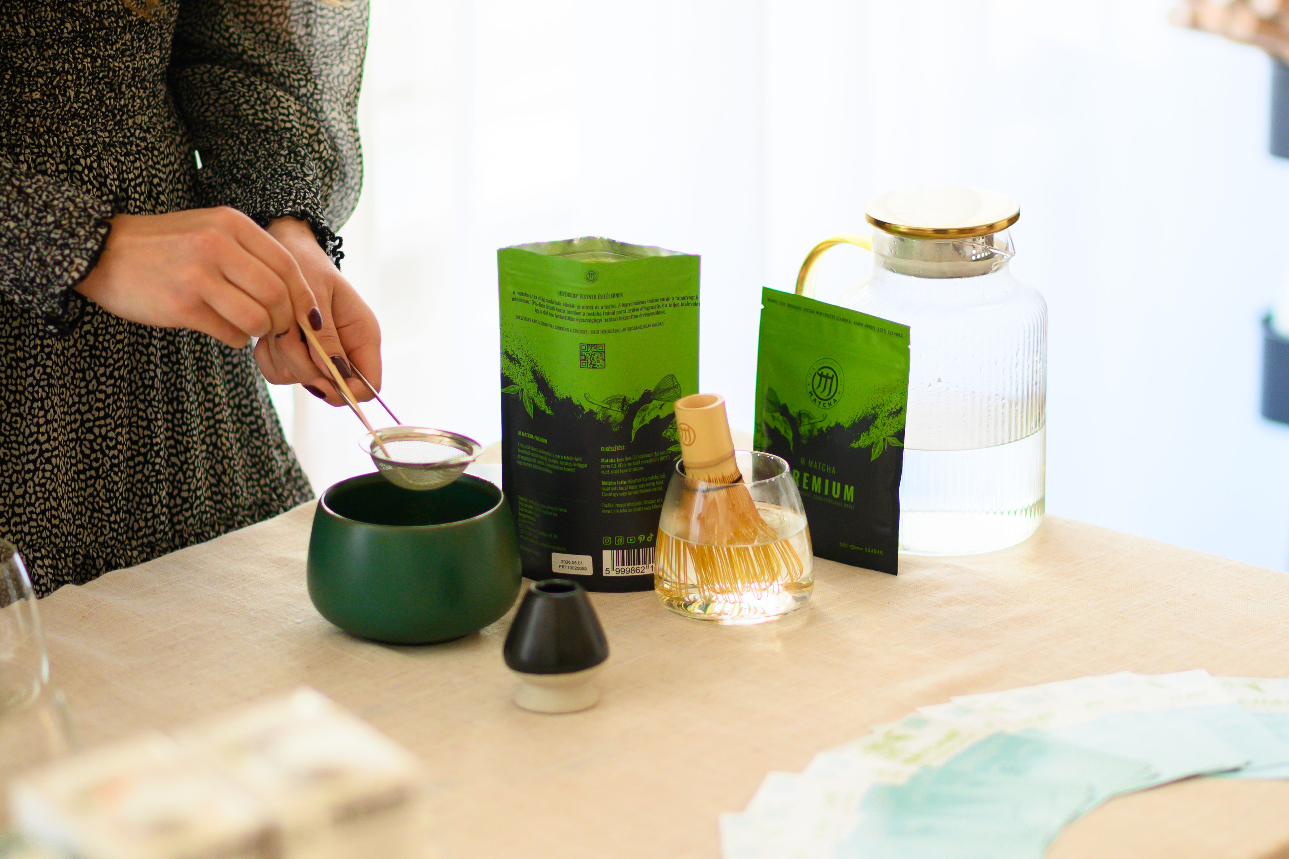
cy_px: 430
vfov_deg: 10.8
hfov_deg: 16.1
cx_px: 644
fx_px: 4547
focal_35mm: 127
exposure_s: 1/200
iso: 220
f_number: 1.8
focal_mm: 85
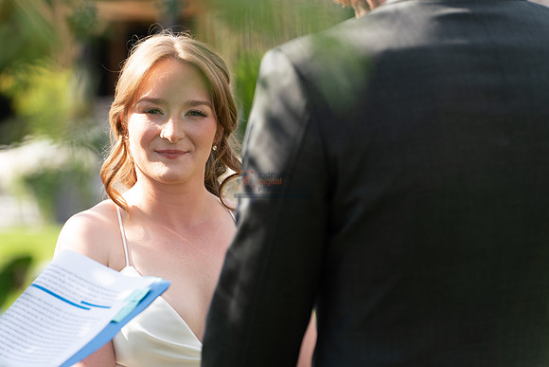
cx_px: 274
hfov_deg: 13.7
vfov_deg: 9.2
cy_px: 184
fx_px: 2288
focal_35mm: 150
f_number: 4.5
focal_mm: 150
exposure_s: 1/640
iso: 400
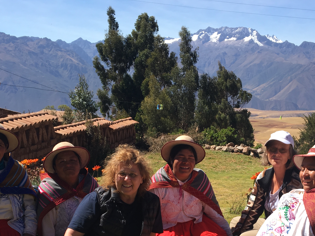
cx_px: 192
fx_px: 473
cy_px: 207
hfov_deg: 36.7
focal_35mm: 52
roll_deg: -0.1
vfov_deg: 27.2
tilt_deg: -15.1
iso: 25
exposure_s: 1/1012
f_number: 2.2
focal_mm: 4.15
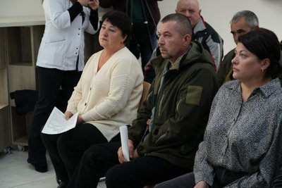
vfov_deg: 21.3
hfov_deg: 31.4
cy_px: 94
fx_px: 501
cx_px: 141
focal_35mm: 64
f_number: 4
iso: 800
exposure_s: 1/100
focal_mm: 64
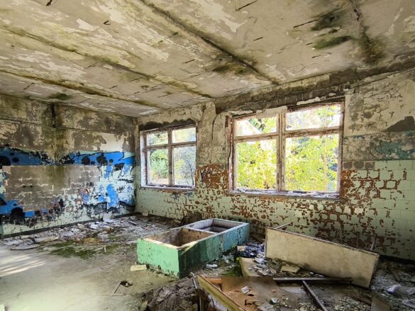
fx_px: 252
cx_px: 193
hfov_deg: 78.9
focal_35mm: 21
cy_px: 195
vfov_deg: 62.6
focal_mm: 1.65
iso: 80
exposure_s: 1/50
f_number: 2.2
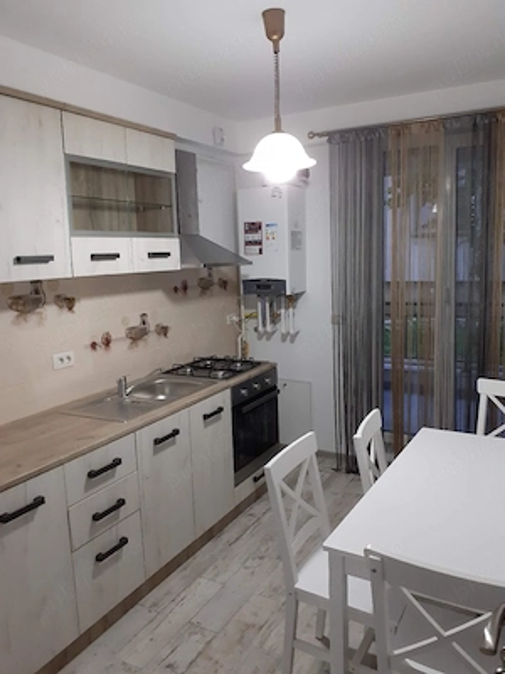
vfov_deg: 65.3
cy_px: 337
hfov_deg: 51.4
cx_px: 252
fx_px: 525
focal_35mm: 27
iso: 160
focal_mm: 3.6
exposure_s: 1/50
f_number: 1.9
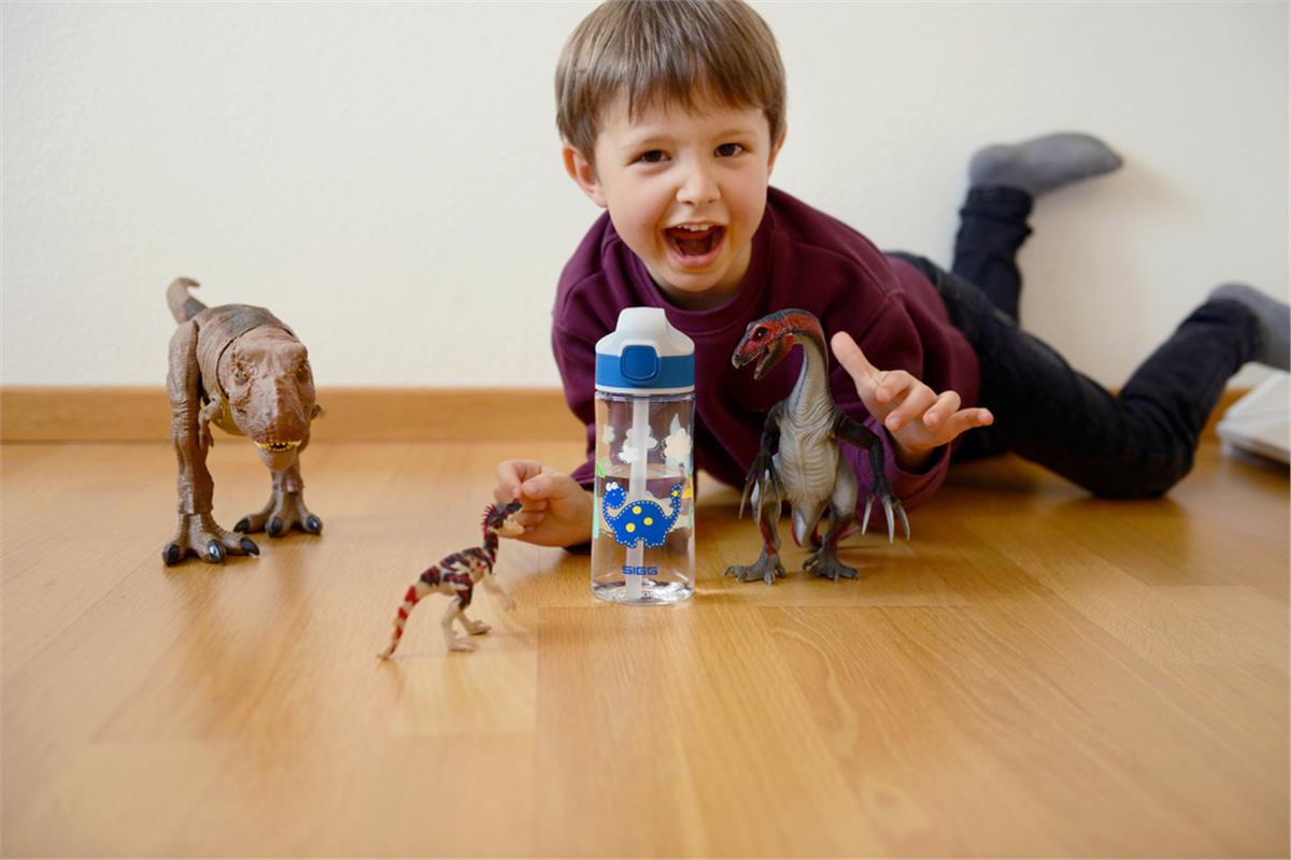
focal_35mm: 44
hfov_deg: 44.5
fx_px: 1578
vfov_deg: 30.5
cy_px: 430
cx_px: 646
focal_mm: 44
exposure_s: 1/125
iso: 800
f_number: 3.2
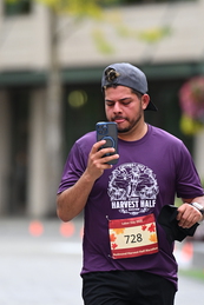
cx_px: 98
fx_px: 3607
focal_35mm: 425
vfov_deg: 4.8
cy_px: 130
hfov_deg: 3.2
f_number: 2.8
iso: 640
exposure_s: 1/2000
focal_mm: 200
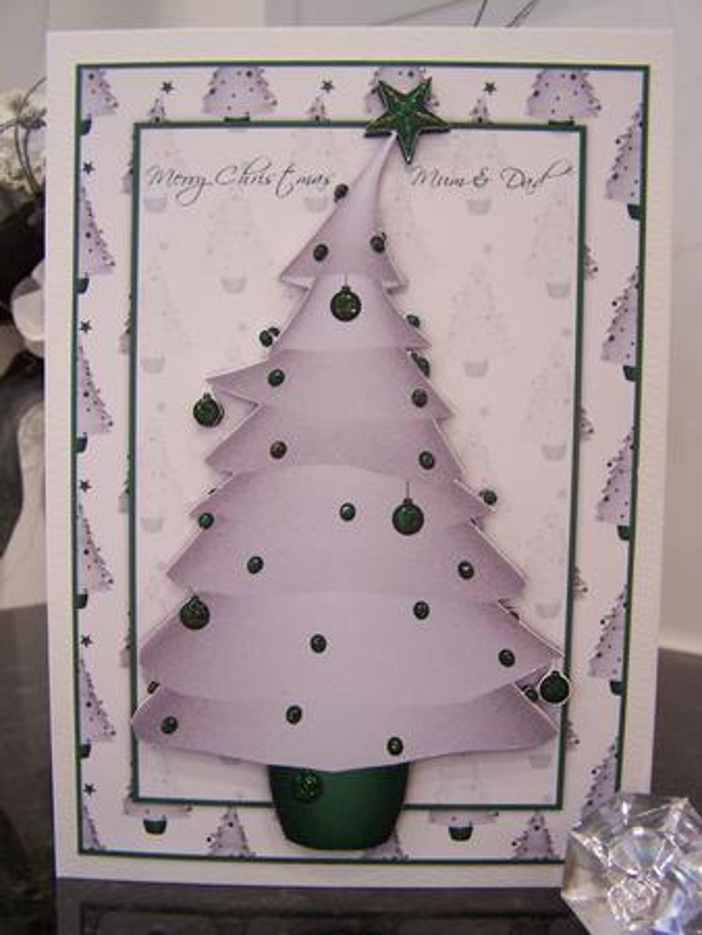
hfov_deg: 37.8
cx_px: 351
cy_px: 468
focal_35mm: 38
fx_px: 1027
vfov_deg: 49.0
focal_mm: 6.3
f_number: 2.8
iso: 140
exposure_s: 1/15
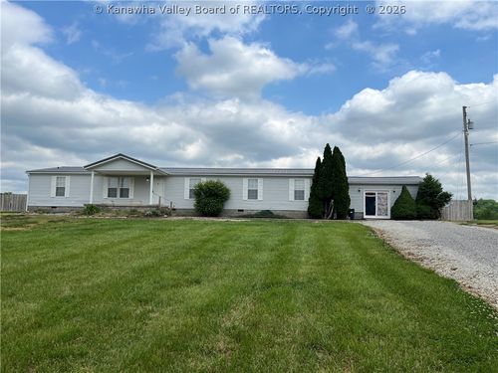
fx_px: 374
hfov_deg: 67.3
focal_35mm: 26
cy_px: 186
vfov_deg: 53.1
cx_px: 249
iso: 50
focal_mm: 5.1
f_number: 1.6
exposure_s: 1/5848
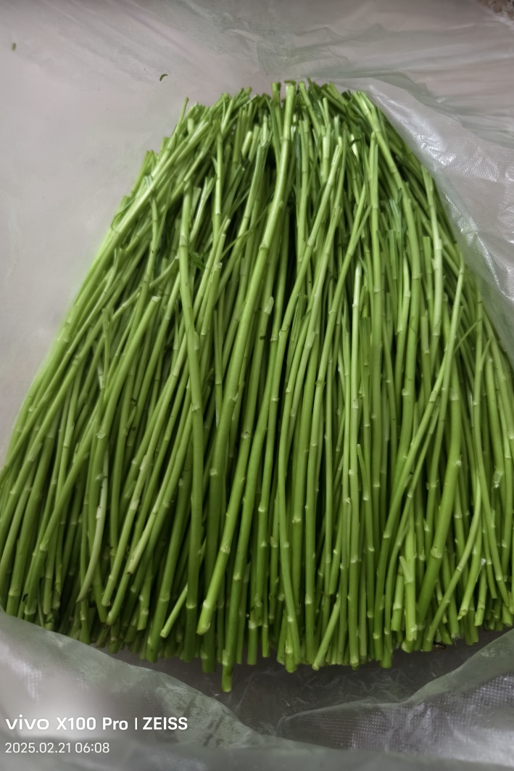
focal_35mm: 24
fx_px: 514
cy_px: 386
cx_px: 279
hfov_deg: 53.1
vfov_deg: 73.7
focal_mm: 8.67
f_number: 1.75
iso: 2042
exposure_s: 1/14.3
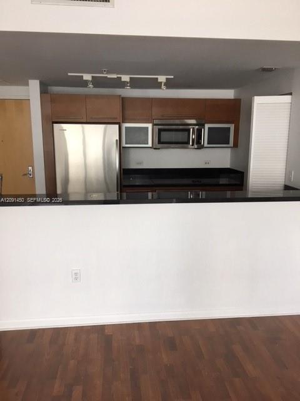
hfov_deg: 48.2
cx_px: 150
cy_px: 200
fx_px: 335
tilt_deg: -10.8
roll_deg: -2.8
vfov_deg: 61.7
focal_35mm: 29
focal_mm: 4.15
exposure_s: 1/30
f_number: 2.2
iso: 25
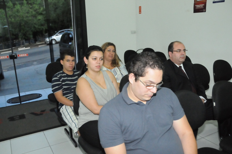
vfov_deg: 39.9
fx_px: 212
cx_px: 116
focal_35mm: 33
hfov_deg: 57.3
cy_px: 77
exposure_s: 1/250
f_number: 4.5
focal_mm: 22
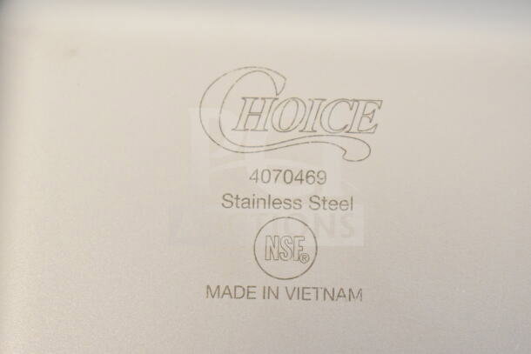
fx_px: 1217
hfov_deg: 24.6
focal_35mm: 82
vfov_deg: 16.6
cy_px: 177
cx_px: 266
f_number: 5.6
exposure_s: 1/100
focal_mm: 55
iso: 5000
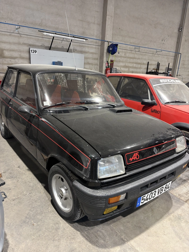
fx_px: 189
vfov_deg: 67.3
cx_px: 94
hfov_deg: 53.1
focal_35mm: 26
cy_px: 126
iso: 160
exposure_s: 1/60
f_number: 1.6
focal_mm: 5.96
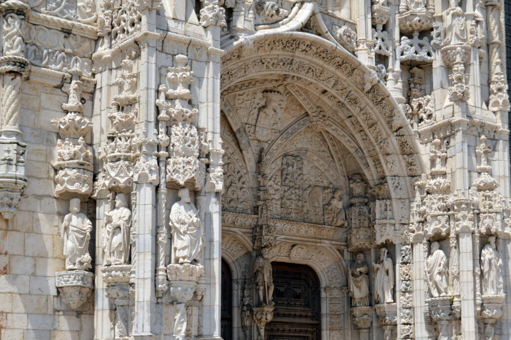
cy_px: 170
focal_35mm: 68
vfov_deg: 20.1
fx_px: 957
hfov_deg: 29.9
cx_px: 256
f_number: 8
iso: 100
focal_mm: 45
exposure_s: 1/250
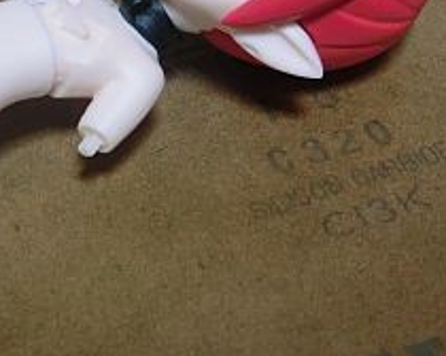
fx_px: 1214
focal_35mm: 92
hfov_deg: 20.1
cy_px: 93
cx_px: -17
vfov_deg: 16.6
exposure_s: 1/50
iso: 800
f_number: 3.4
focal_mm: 7.9
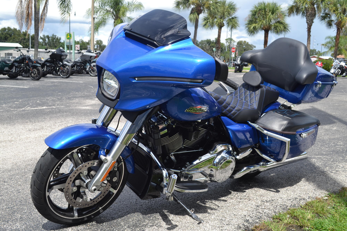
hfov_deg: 49.6
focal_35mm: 39
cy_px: 116
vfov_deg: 34.2
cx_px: 174
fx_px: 376
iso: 100
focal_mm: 26
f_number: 7.1
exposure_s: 1/200
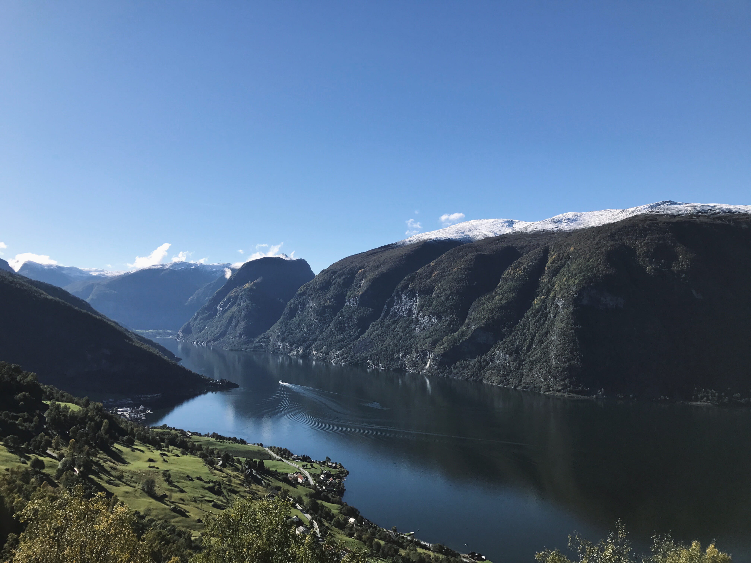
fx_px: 607
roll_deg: -1.6
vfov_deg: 49.7
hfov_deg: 63.4
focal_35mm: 28
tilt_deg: +4.7
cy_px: 282
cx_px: 376
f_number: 1.8
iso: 20
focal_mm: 3.99
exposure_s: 1/2660
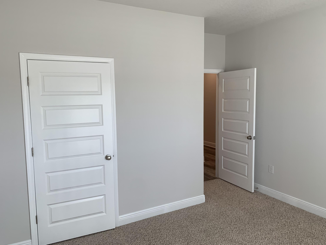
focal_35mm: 26
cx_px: 163
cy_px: 122
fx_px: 245
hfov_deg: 67.3
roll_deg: +0.8
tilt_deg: -5.0
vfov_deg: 53.1
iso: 40
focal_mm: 4.25
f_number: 1.8
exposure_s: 1/120
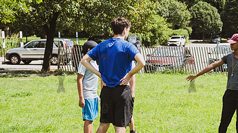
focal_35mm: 79
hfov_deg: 25.7
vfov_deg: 15.3
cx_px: 230
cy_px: 82
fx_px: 498
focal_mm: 36
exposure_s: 1/1600
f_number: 3.5
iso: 200
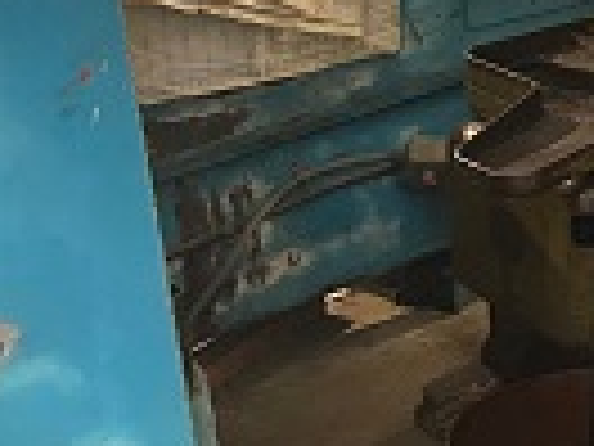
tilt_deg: -13.1
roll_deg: +1.3
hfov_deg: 24.5
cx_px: 778
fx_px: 1184
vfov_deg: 20.5
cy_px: -18
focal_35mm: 69
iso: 1250
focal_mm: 4.25
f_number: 1.8
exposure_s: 1/15
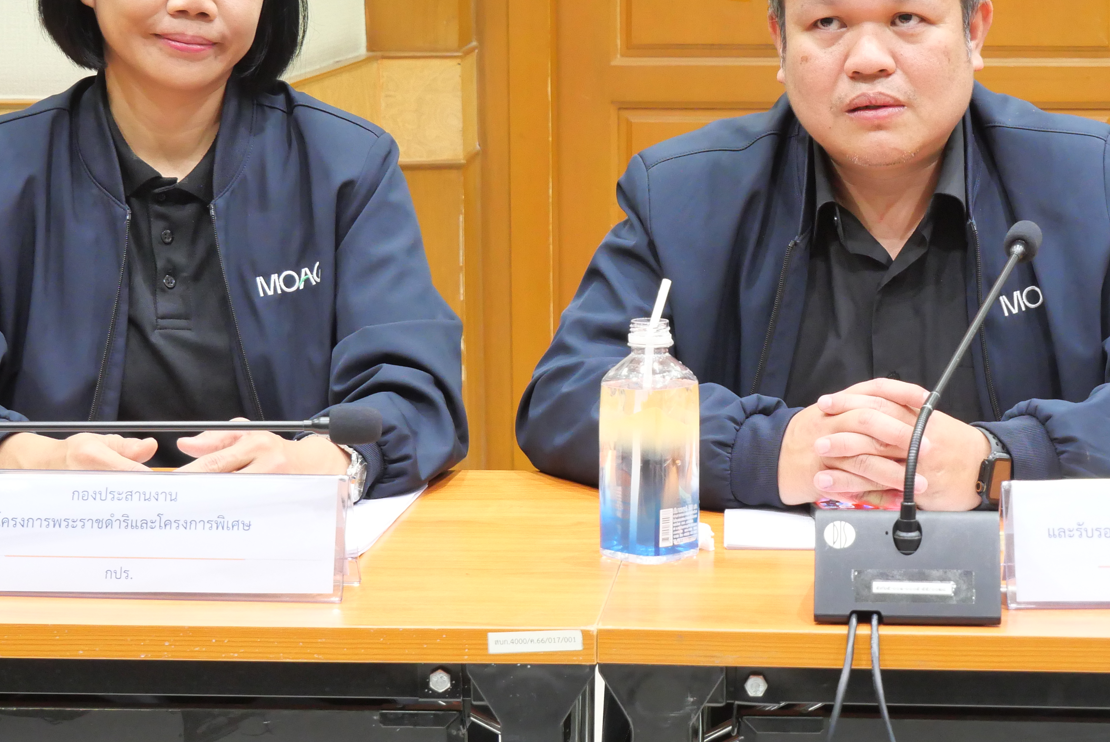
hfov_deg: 19.4
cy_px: 225
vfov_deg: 13.0
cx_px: 650
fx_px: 3240
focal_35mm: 105
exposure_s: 1/10
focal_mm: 32
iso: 1600
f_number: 5.6
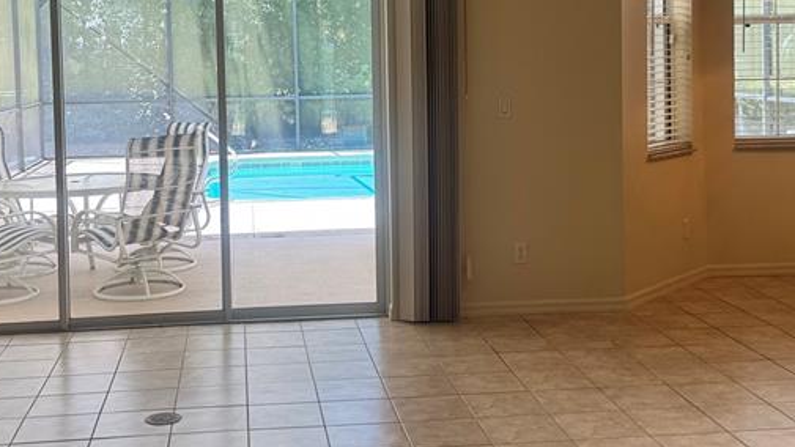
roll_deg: +1.3
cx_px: 354
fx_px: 1117
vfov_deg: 22.4
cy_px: 99
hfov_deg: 39.1
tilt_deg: -2.8
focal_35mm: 53
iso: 64
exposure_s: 1/120
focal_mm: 6.76
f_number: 1.78
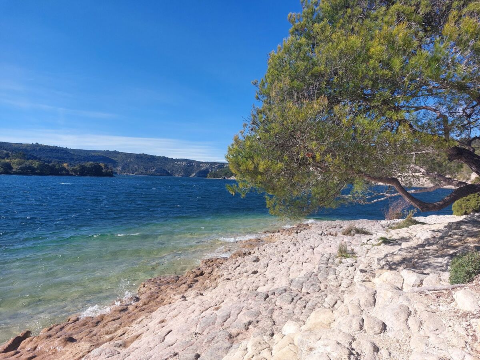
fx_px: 347
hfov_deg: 69.4
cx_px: 240
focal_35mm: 25
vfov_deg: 54.9
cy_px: 180
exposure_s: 1/1055
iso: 25
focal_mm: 5.23
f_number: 1.8
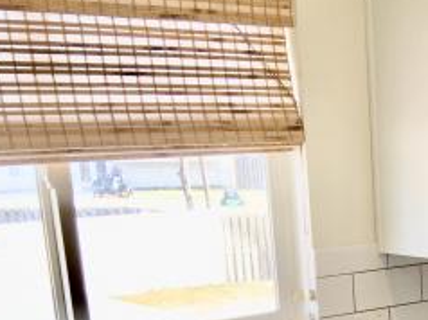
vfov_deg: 17.6
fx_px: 963
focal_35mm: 78
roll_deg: +0.7
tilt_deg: -15.5
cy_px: 419
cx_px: 496
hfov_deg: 23.2
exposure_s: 1/60
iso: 25
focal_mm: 4.15
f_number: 2.2
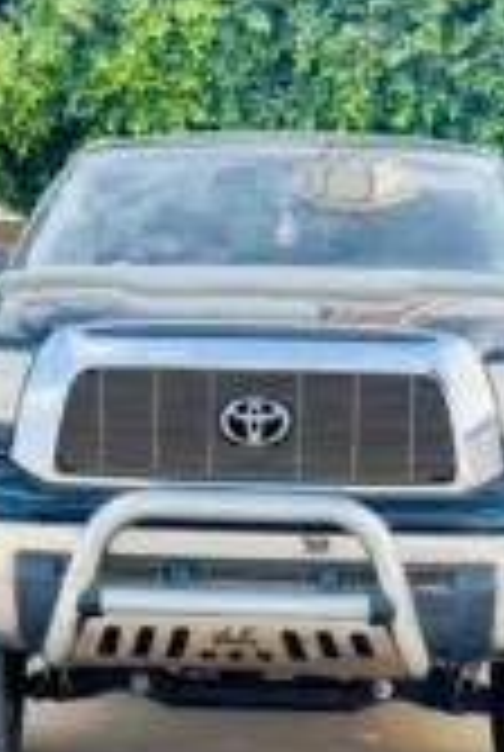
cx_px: 248
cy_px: 698
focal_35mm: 87
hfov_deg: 15.8
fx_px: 1819
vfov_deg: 22.7
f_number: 1.78
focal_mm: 6.76
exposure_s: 1/761
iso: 100
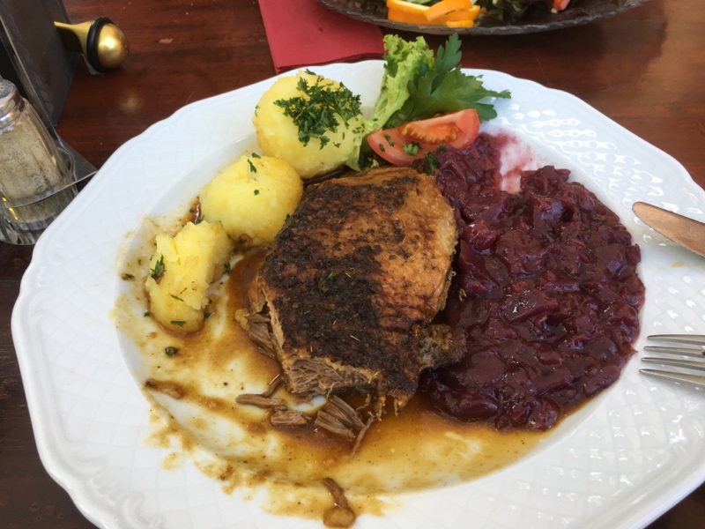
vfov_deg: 48.2
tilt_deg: -46.4
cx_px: 352
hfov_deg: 61.7
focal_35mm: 29
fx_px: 591
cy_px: 264
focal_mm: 4.15
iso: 32
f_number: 2.2
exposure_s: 1/100
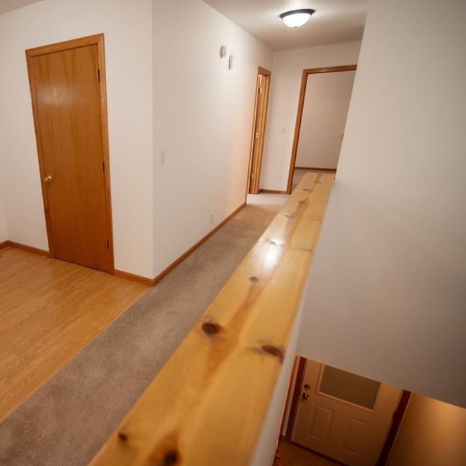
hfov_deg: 67.7
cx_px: 118
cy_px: 235
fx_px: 320
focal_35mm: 21
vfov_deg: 72.1
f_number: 2.8
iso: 320
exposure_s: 1/250
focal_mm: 16
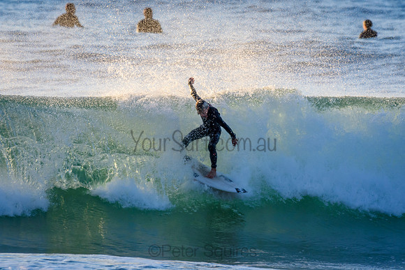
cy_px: 135
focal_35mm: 750
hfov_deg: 2.7
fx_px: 8439
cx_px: 202
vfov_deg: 1.8
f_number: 5.6
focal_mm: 500
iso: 640
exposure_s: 1/1600
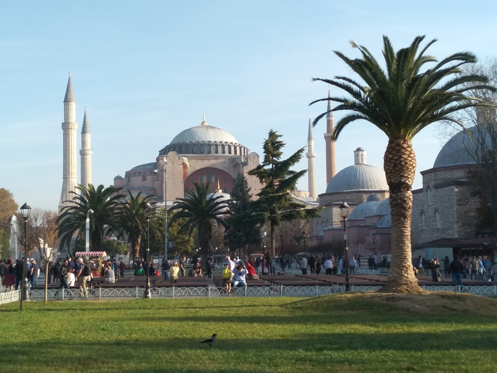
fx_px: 373
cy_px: 186
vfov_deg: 53.1
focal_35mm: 26
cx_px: 248
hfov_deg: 67.3
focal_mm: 3.82
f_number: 2.2
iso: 100
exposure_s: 1/727
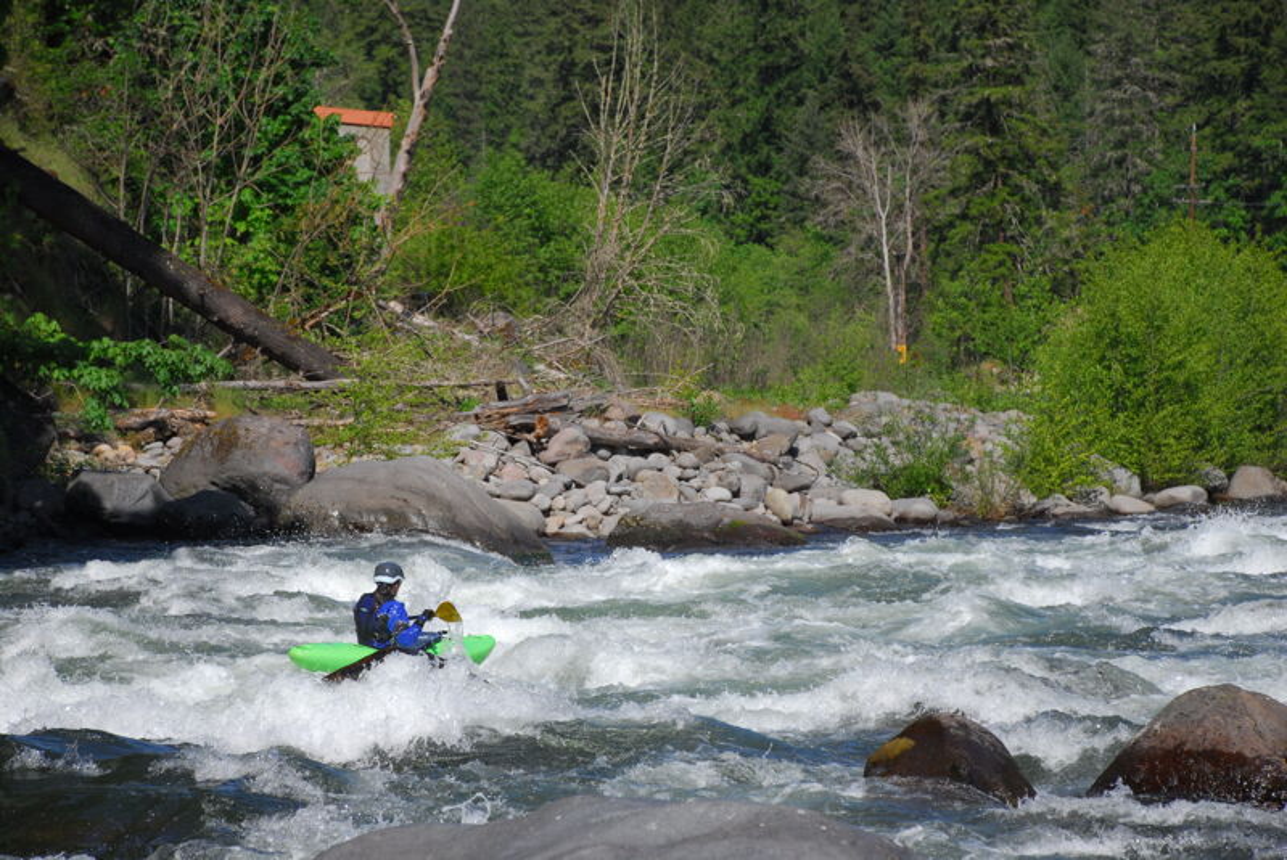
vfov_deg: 11.4
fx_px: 4294
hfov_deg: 17.0
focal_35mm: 120
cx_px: 644
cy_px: 430
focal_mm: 80
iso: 200
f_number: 5.6
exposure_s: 1/1000
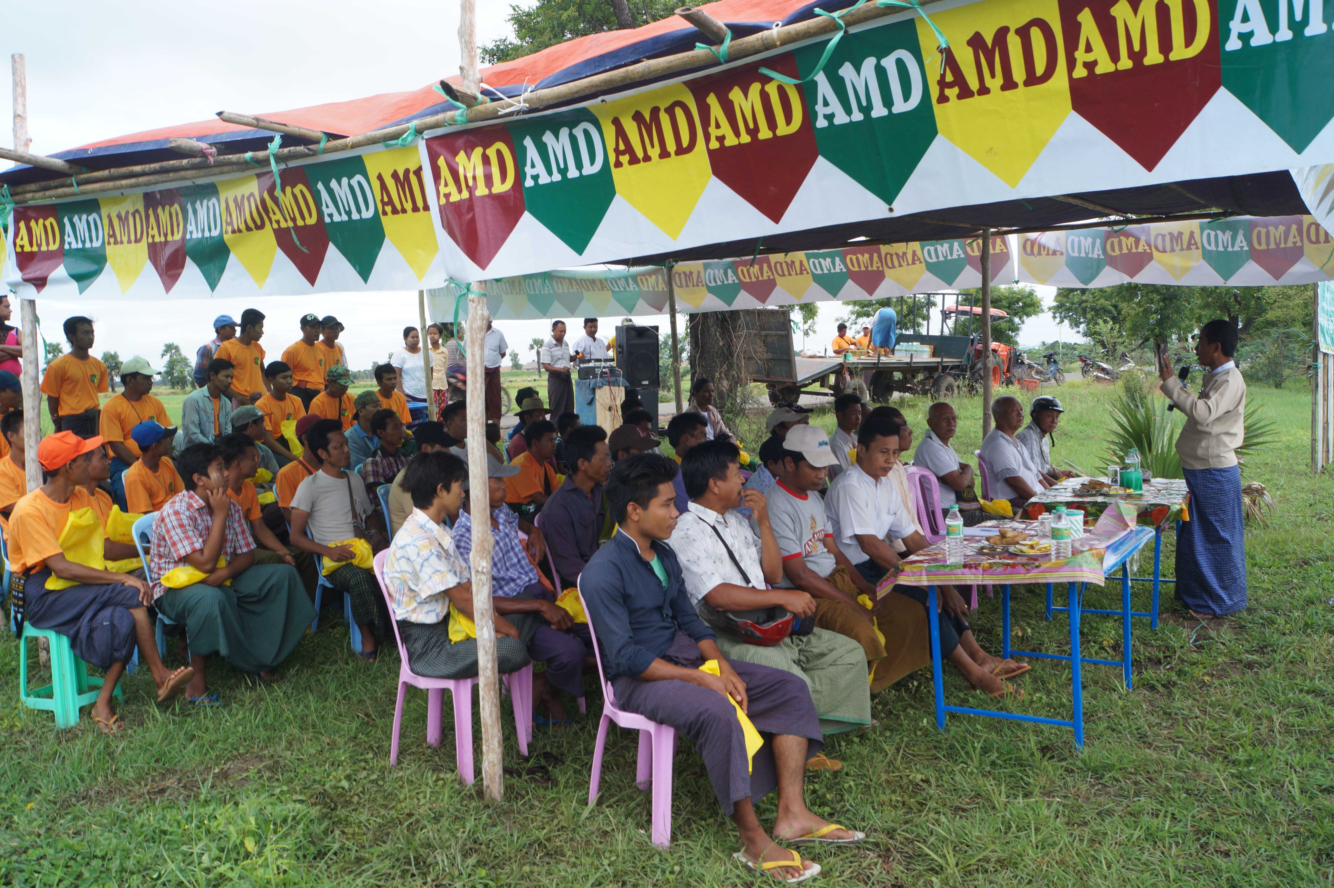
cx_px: 667
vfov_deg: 34.2
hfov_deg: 49.6
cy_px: 444
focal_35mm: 39
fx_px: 1444
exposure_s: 1/100
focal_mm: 26
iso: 200
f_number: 11
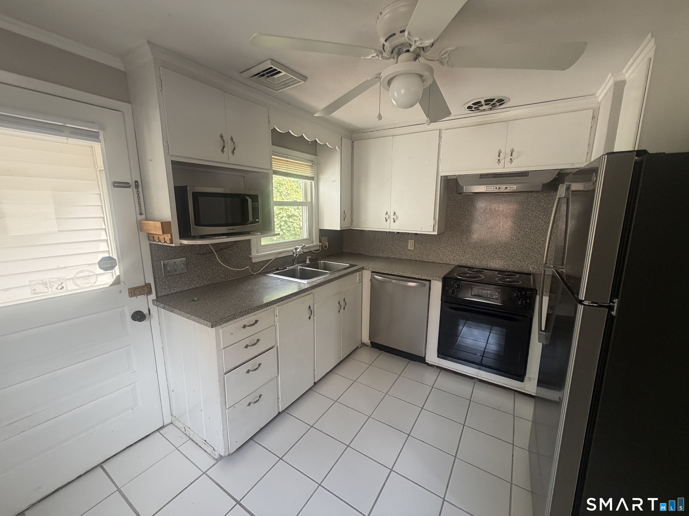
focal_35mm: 14
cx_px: 344
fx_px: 279
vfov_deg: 85.7
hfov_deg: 102.1
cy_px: 258
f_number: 2.2
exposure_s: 1/121
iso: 250
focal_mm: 2.22
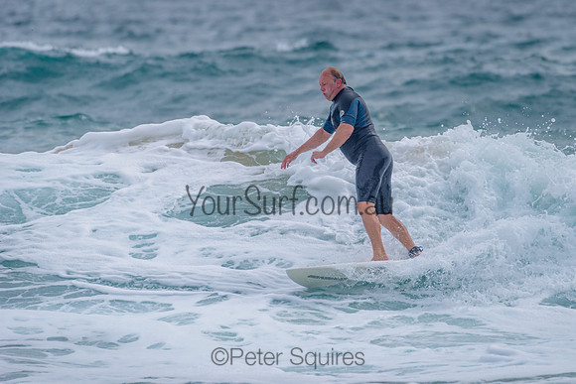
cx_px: 353
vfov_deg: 2.2
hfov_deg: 3.4
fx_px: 9803
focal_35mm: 613
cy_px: 149
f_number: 5.6
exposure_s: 1/2000
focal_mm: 500
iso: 110
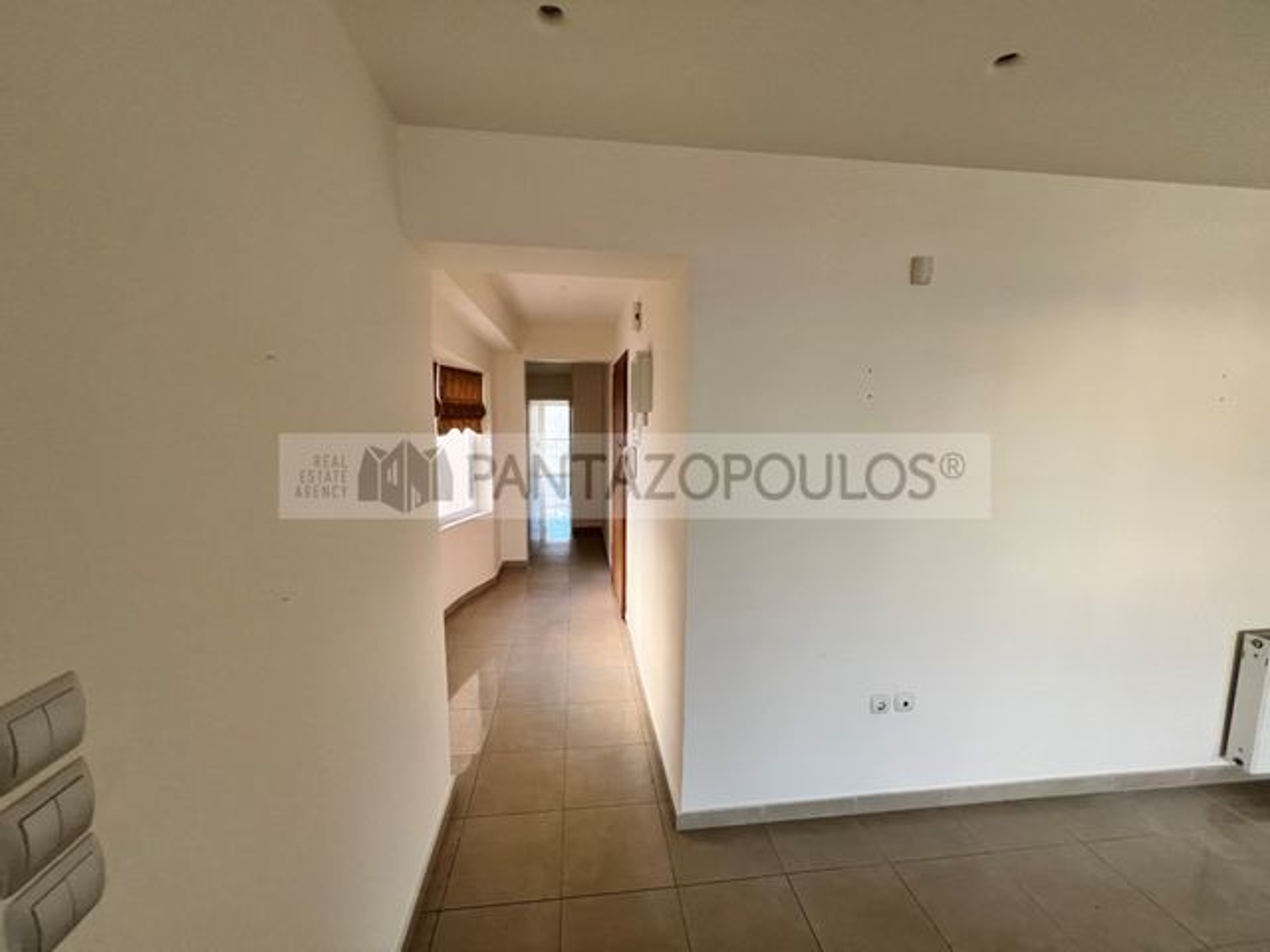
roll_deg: +0.4
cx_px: 635
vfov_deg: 89.9
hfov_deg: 106.2
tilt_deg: -6.1
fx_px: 477
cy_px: 476
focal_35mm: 13
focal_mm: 1.57
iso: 100
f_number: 1.8
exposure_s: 1/99
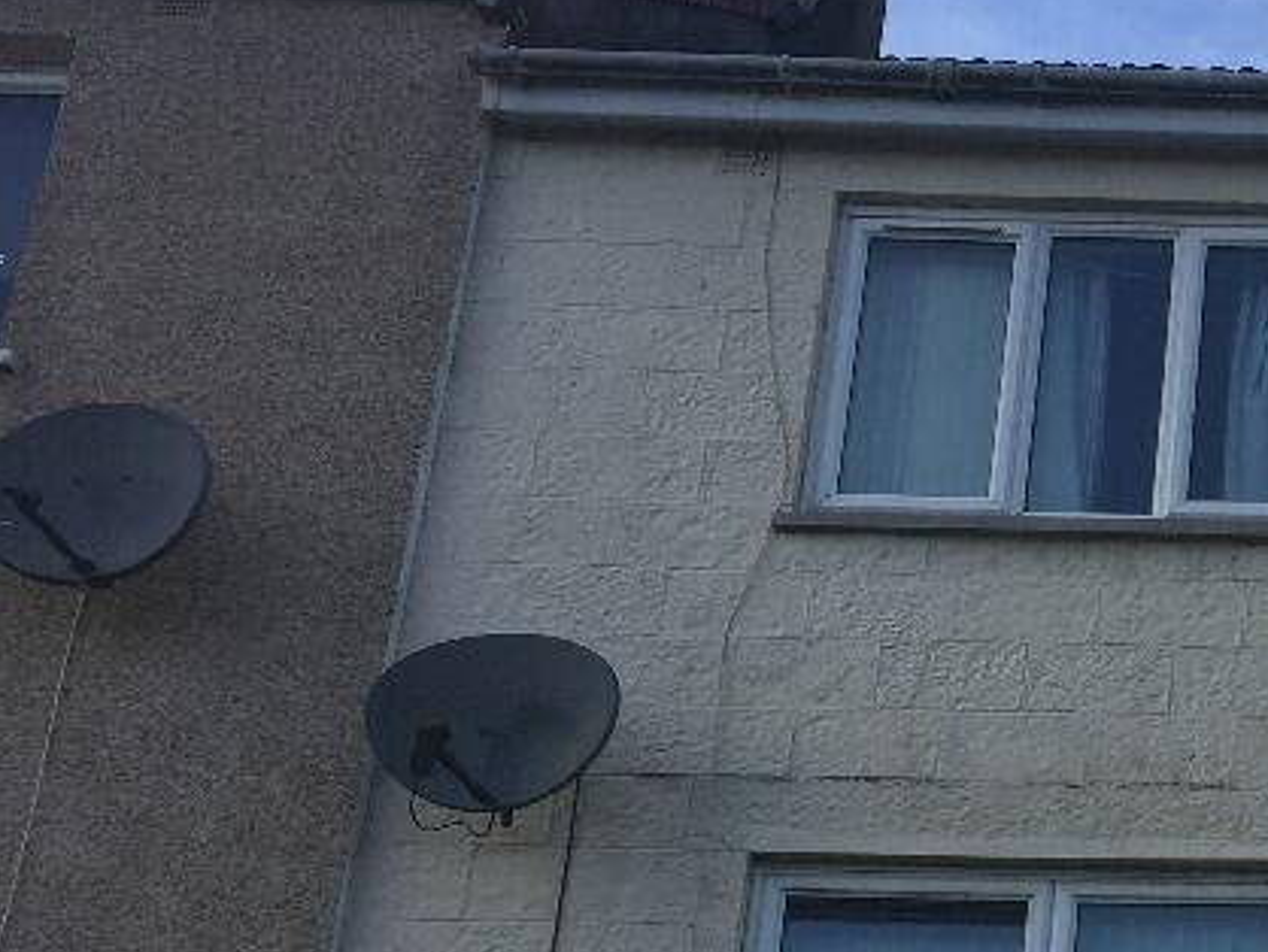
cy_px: 806
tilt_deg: +19.3
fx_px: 2602
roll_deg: -2.3
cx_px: 1499
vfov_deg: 20.4
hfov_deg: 24.9
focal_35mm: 71
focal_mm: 4.15
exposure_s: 1/2198
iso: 32
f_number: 2.2
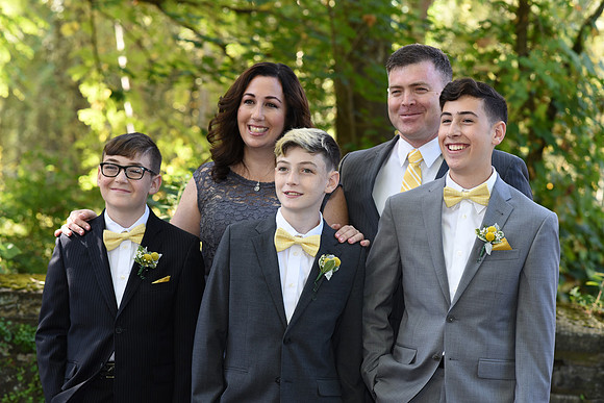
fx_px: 1426
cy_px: 202
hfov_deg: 23.9
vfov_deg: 16.1
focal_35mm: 85
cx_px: 302
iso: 500
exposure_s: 1/200
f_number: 4.5
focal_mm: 85
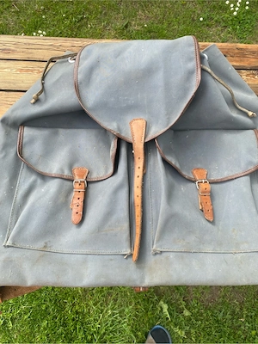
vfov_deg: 67.3
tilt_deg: -64.3
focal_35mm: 26
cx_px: 129
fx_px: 258
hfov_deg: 53.1
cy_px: 172
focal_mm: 4.25
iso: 32
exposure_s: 1/839
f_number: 1.8
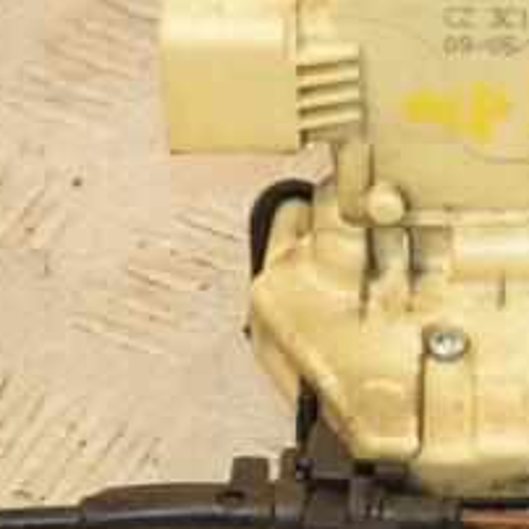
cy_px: 186
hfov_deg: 5.4
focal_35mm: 321
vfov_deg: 5.5
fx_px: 5554
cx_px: 663
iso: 800
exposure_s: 1/200
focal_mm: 85
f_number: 8
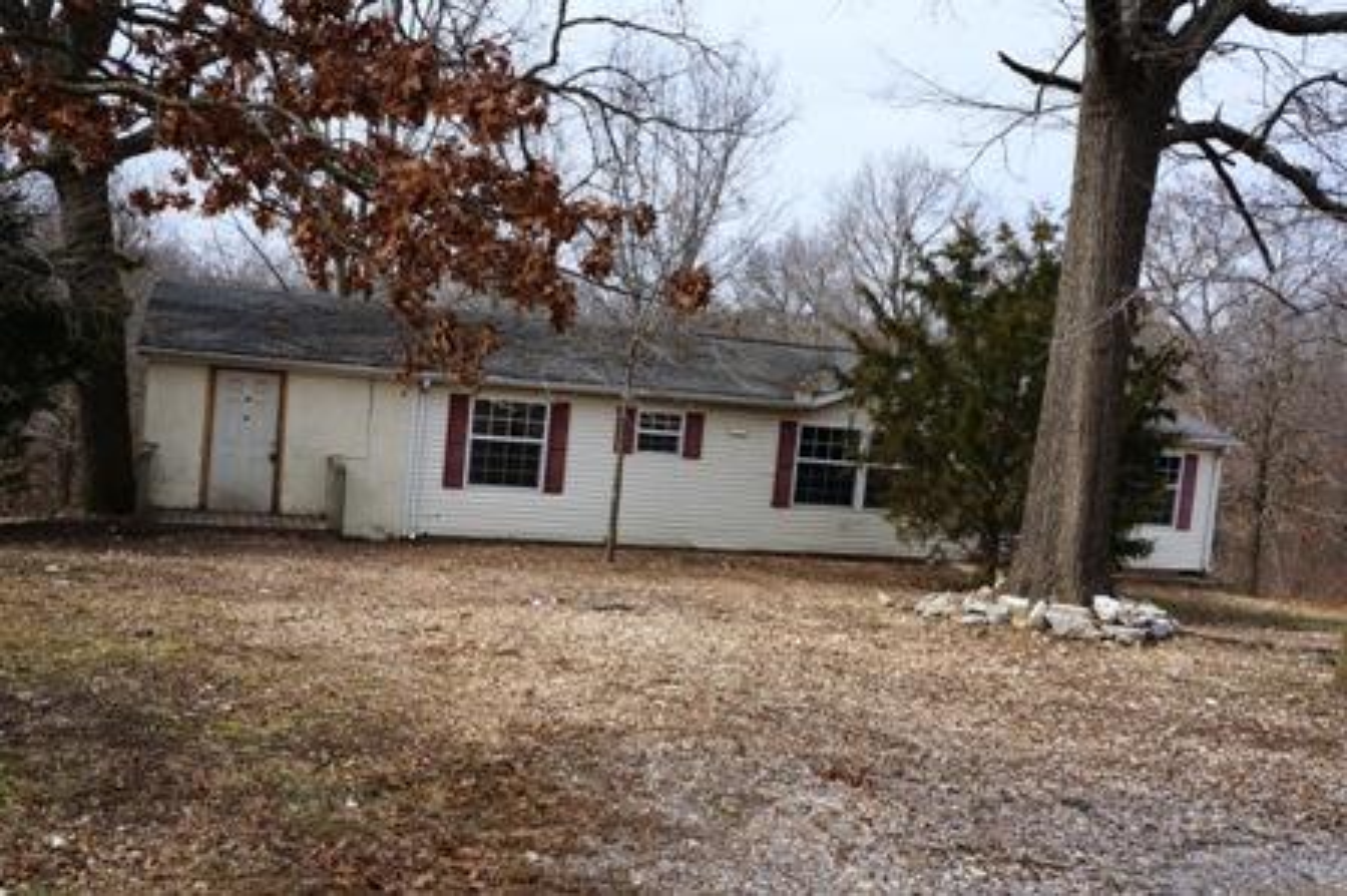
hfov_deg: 55.1
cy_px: 448
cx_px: 674
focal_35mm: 34
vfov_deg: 38.3
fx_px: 1290
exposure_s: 1/100
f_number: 13
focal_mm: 23
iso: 100
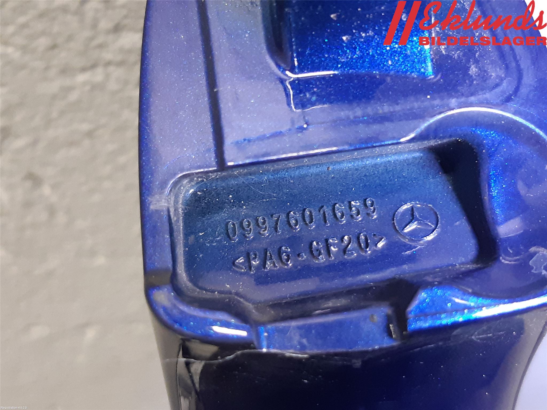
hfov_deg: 67.3
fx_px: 411
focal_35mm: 26
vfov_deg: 53.1
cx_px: 274
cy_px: 205
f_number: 1.7
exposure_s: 1/33
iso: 250
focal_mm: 3.93
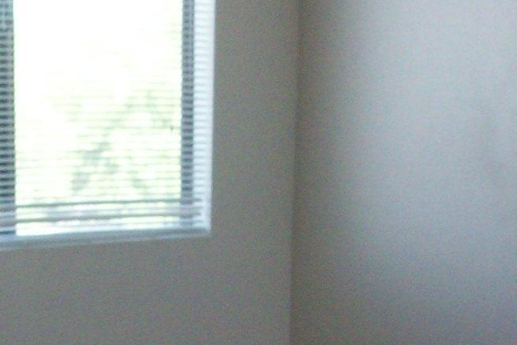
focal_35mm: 110
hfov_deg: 18.5
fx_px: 1580
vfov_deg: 12.4
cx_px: 189
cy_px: 306
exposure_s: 1/75.7
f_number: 2.8
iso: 160
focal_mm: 5.7
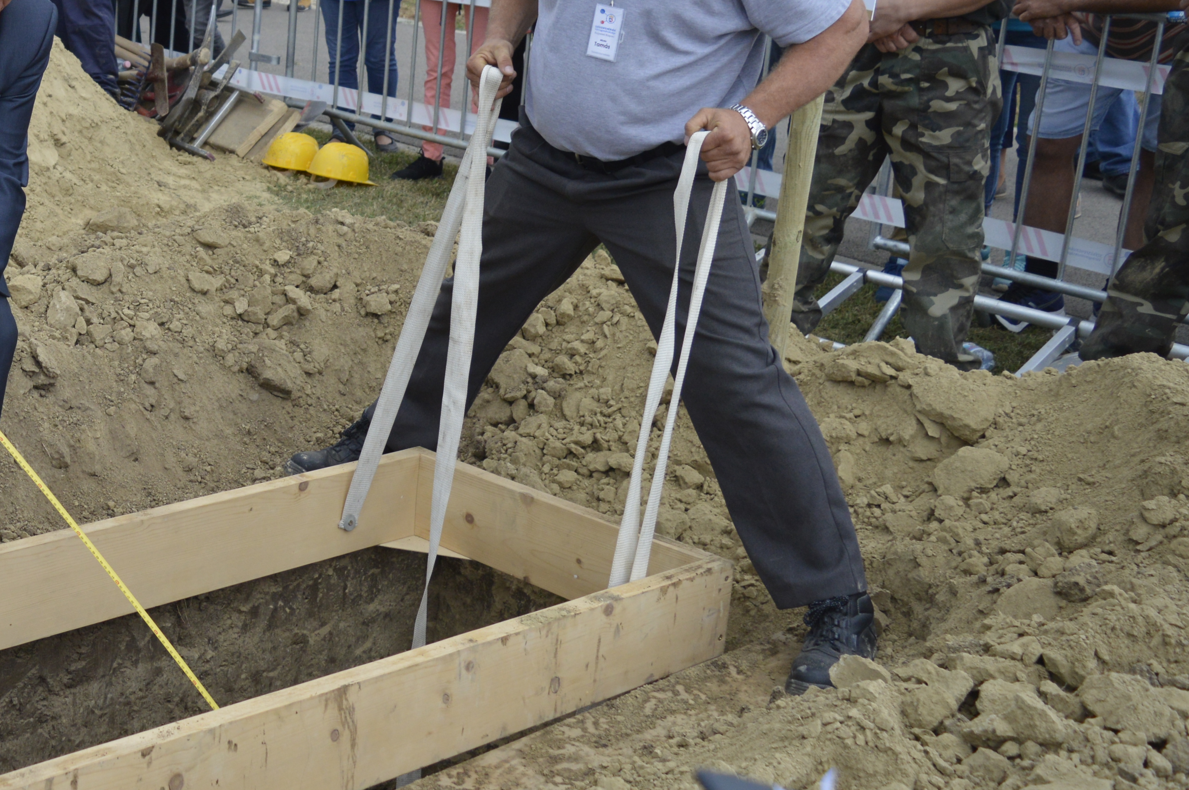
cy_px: 221
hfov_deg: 36.9
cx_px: 101
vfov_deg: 26.7
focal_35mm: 50
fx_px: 1650
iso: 400
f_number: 4.5
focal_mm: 18
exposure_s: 1/1000
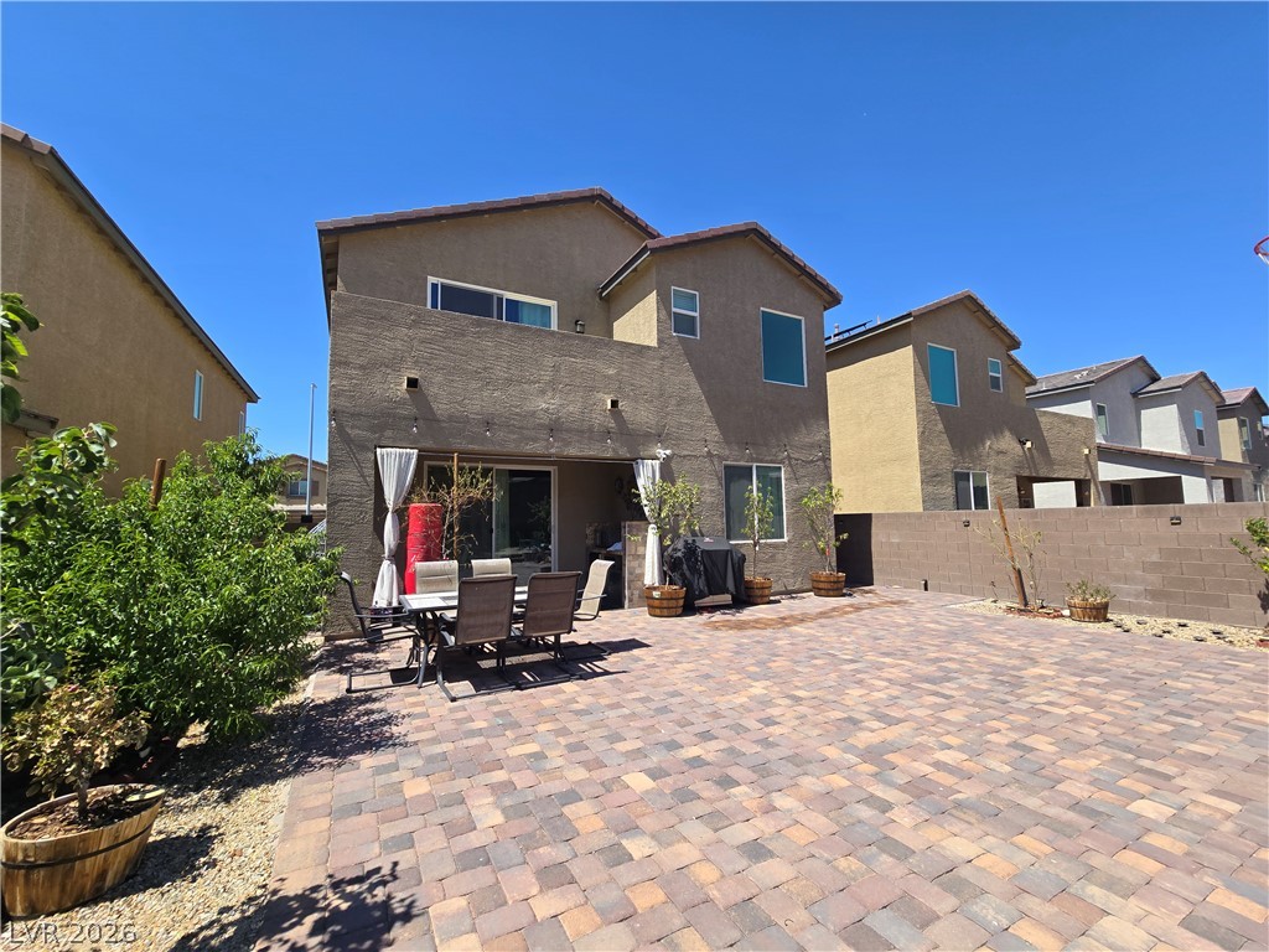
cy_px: 476
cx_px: 634
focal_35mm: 13
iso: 50
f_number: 2.2
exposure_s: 1/2000
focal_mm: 2.2
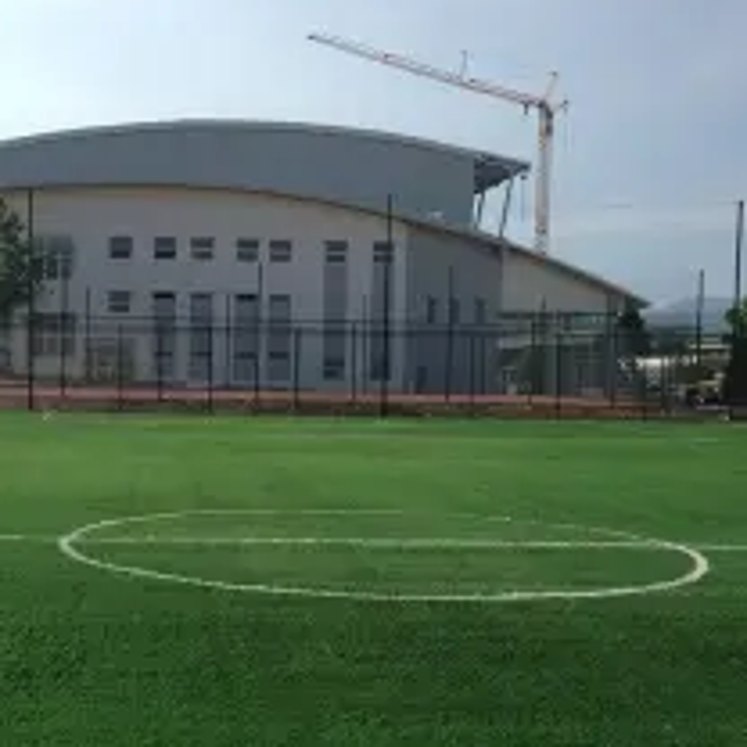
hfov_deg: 30.3
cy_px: 460
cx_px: 230
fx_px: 1367
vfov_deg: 30.5
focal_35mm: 56
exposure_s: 1/1869
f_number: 2.4
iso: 50
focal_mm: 4.13
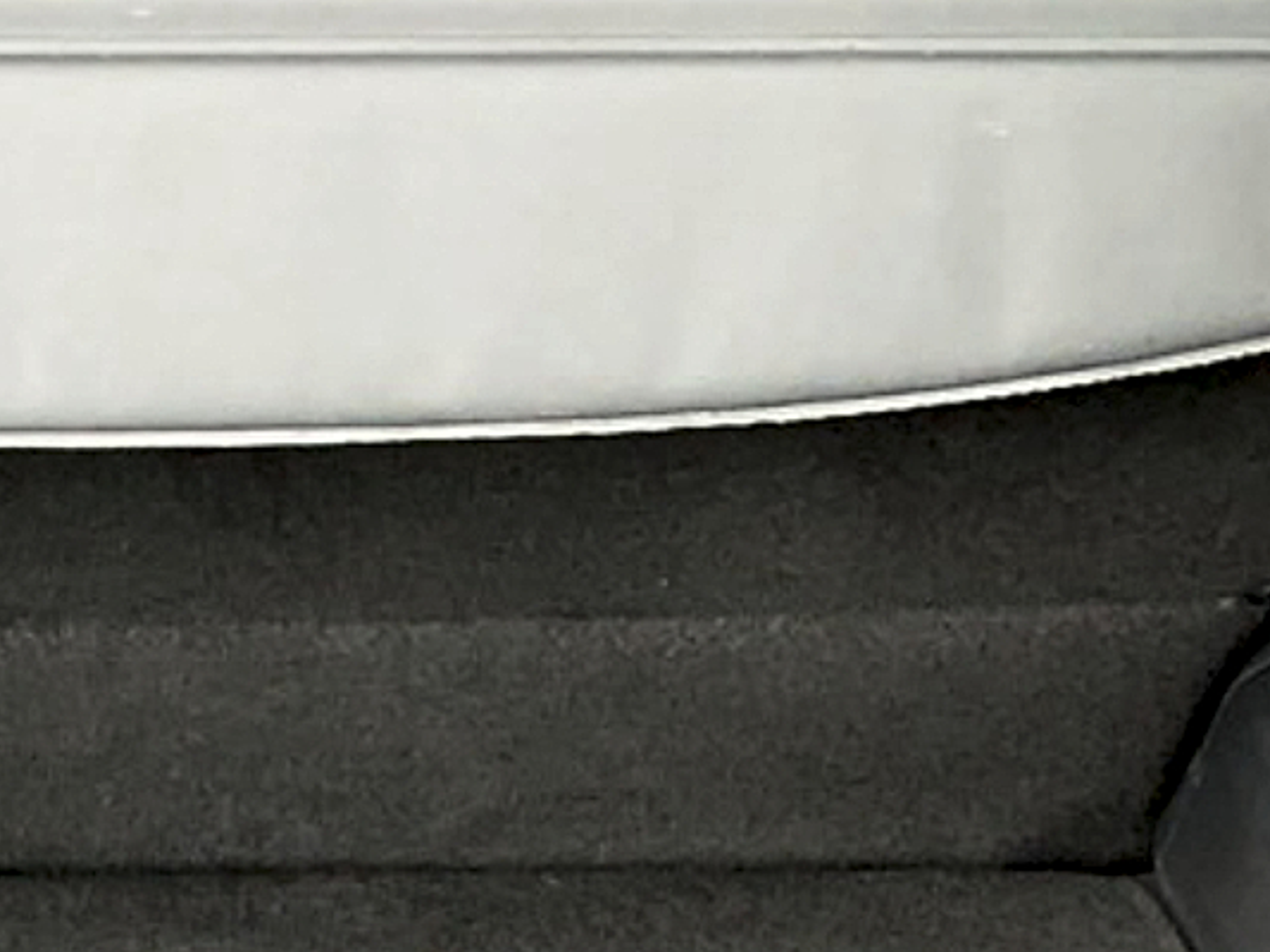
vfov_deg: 15.5
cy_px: 1295
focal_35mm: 90
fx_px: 3303
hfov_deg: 21.1
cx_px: 31
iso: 125
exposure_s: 1/60
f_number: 1.8
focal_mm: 3
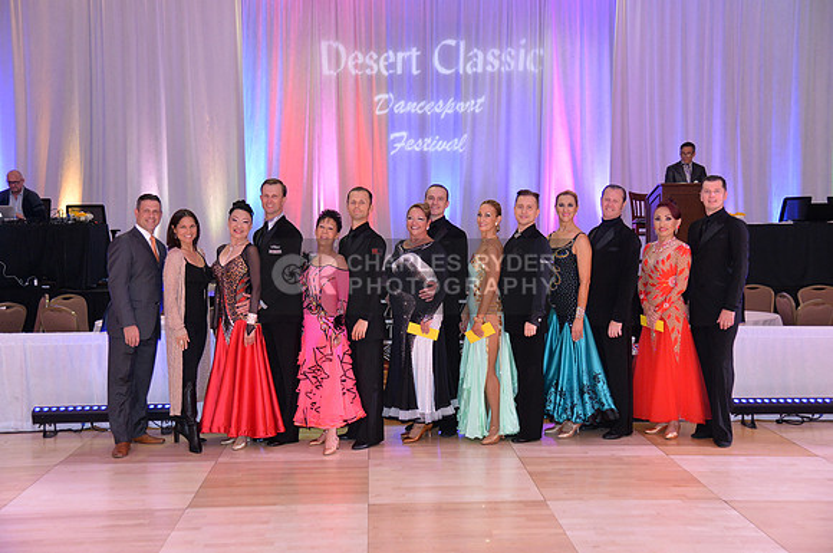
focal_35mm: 44
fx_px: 1017
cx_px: 416
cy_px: 276
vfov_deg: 30.4
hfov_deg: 44.6
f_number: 4
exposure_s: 1/250
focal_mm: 44
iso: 2000
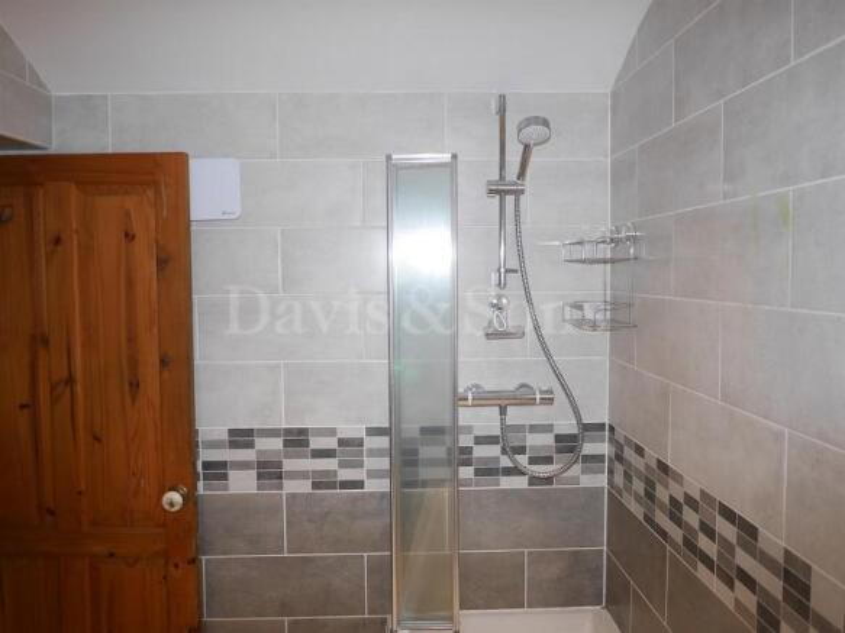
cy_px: 316
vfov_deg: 49.7
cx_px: 422
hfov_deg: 63.5
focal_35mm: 28
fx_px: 683
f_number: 2.5
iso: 200
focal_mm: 14
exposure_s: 1/60
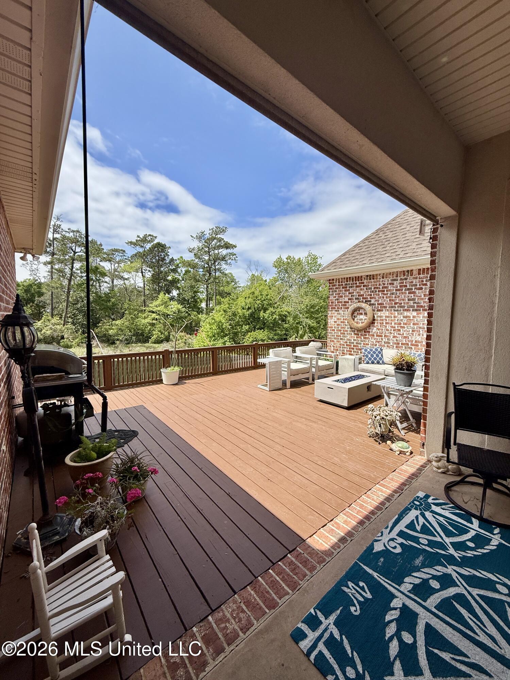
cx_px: 255
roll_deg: -0.7
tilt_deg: -3.5
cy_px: 340
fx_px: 275
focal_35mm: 14
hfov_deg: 85.7
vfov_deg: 102.1
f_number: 2.2
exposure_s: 1/2717
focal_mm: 2.22
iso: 50
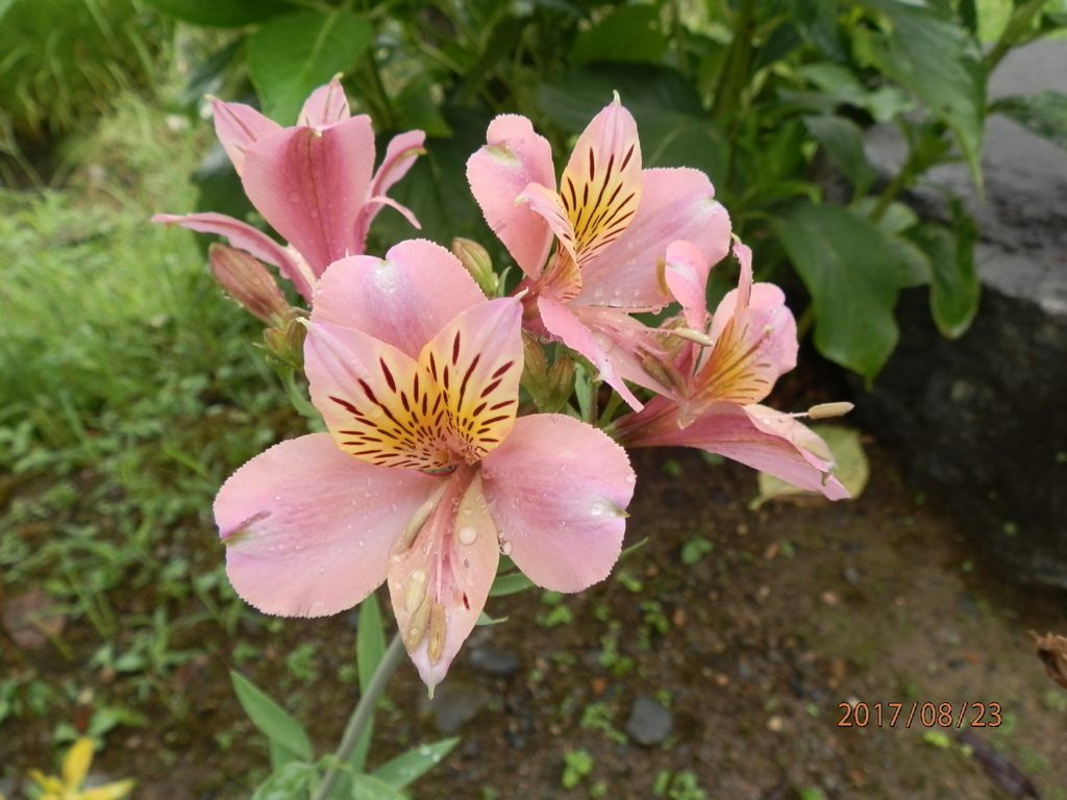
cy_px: 400
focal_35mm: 28
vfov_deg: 49.7
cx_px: 534
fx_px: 863
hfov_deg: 63.4
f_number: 3.1
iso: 64
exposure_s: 1/60
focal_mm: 5
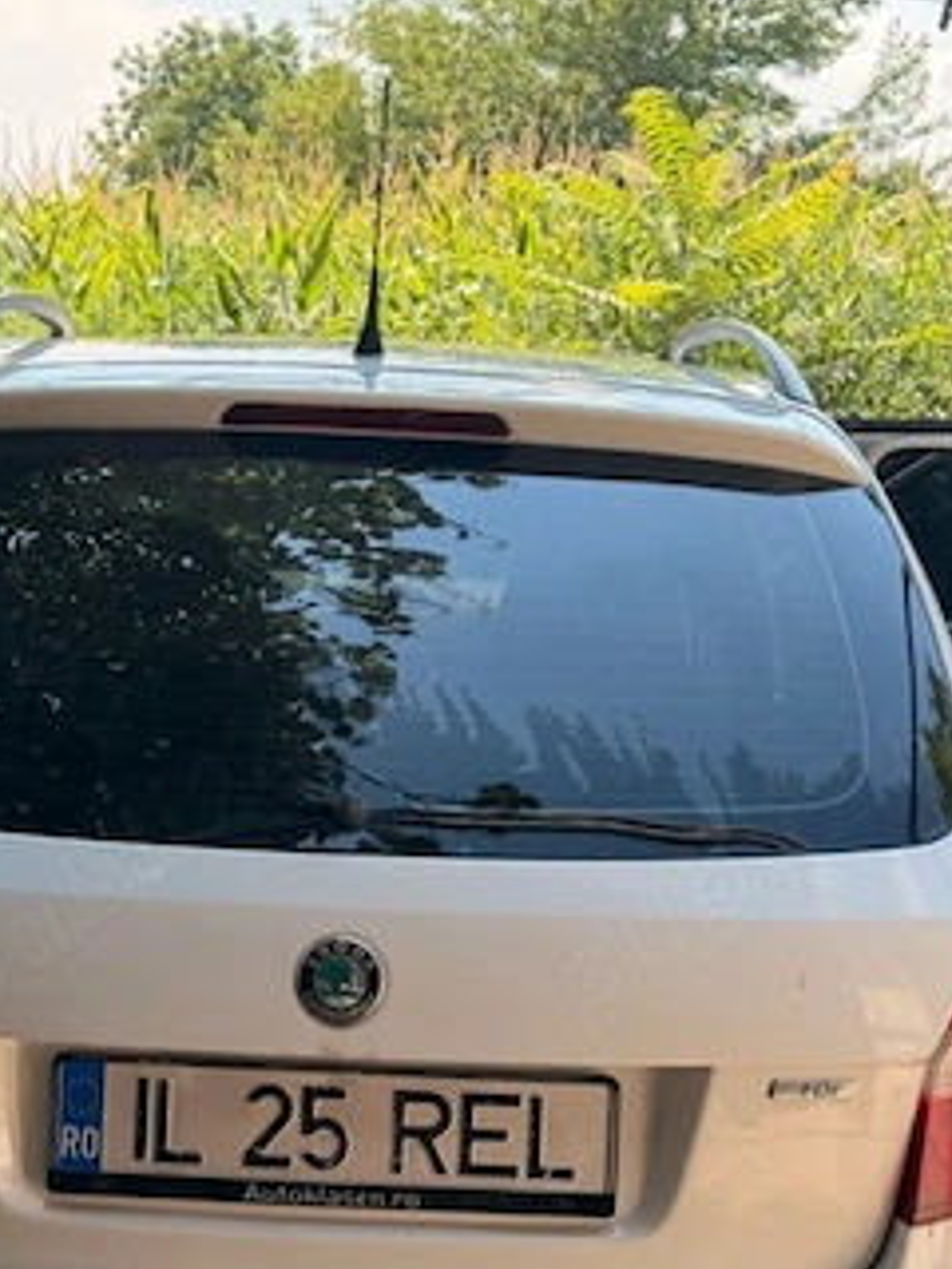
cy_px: 920
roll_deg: -1.3
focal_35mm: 60
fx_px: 2200
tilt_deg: -14.5
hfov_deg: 24.3
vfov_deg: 31.7
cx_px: 345
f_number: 1.78
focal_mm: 6.76
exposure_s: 1/1522
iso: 100
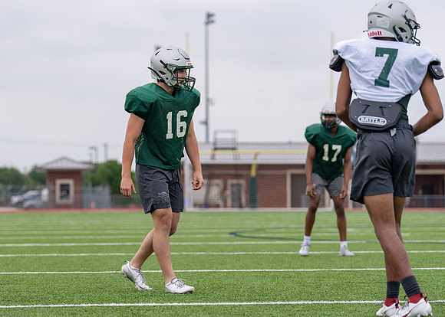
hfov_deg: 15.8
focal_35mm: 127
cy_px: 170
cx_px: 166
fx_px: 1603
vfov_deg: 11.3
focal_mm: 103
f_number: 2.8
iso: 160
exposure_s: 1/2500
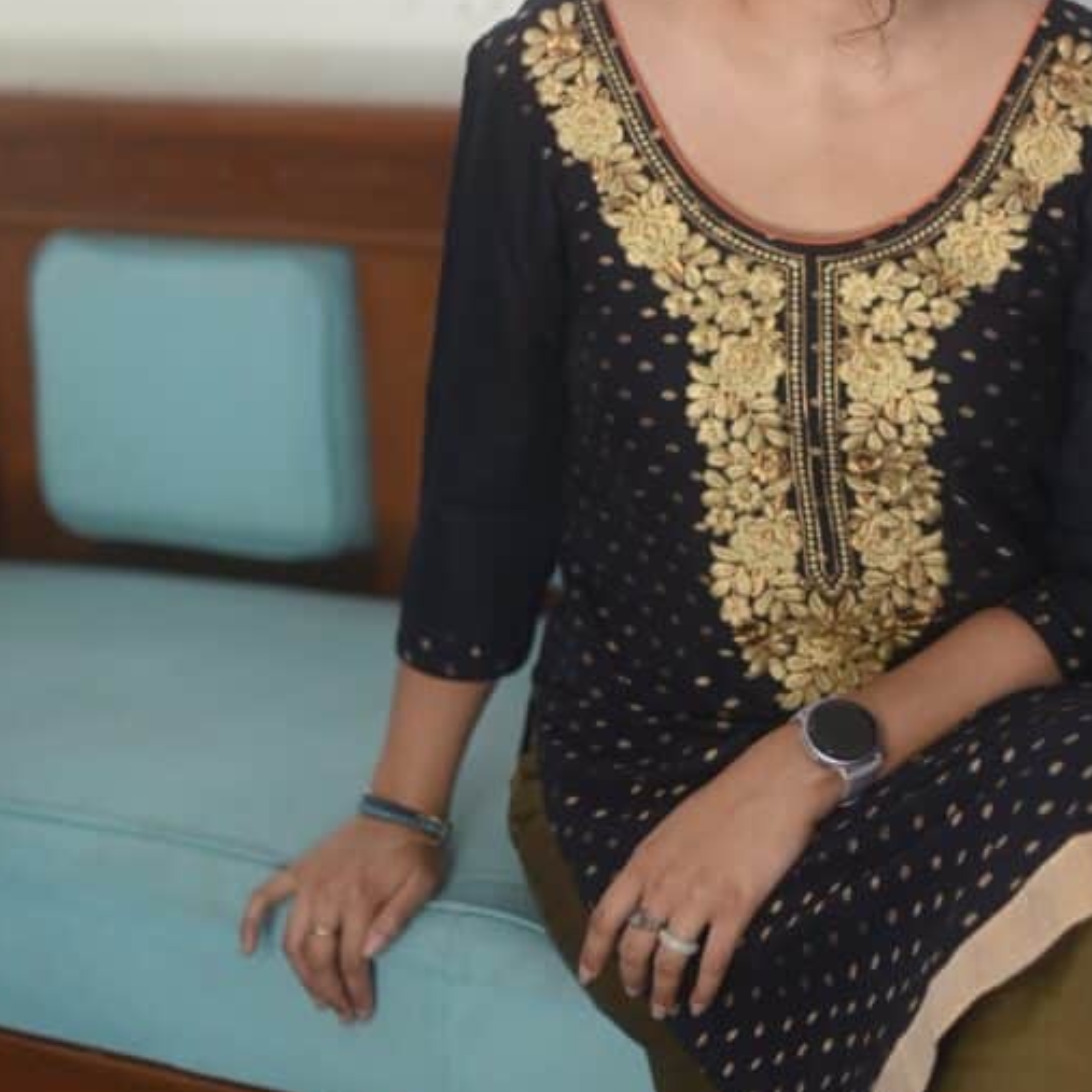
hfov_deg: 15.5
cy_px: 159
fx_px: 3997
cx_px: 803
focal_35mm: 112
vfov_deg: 15.4
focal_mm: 58
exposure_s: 1/160
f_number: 2.5
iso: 640
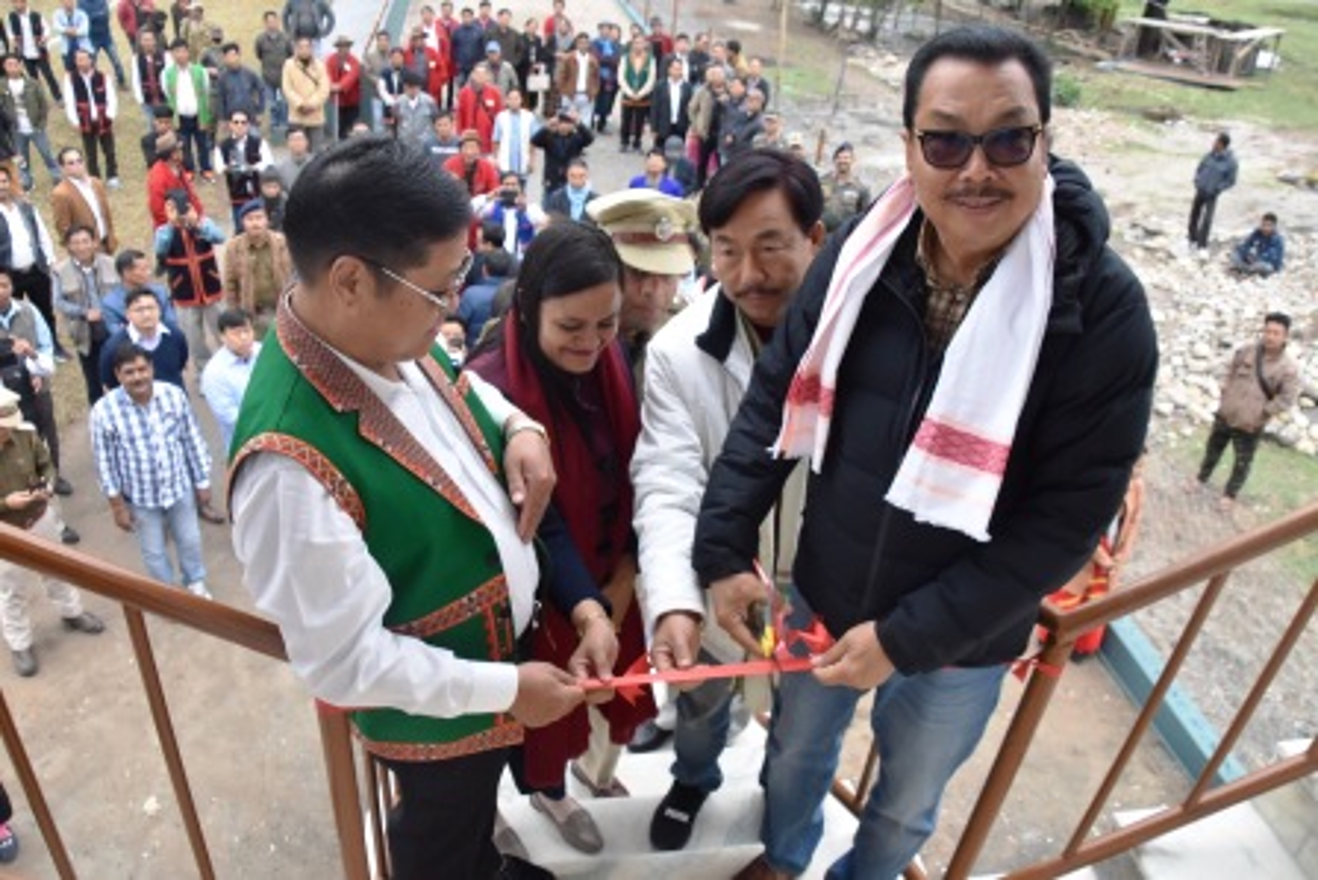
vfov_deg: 48.0
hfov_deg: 67.4
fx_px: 989
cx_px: 659
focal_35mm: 27
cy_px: 440
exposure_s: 1/400
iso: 800
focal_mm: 18
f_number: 7.1
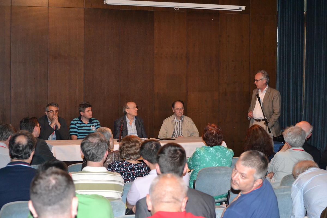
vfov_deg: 16.6
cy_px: 109
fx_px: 749
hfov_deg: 24.6
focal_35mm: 82
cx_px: 164
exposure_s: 1/60
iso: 3200
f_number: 4
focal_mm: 55
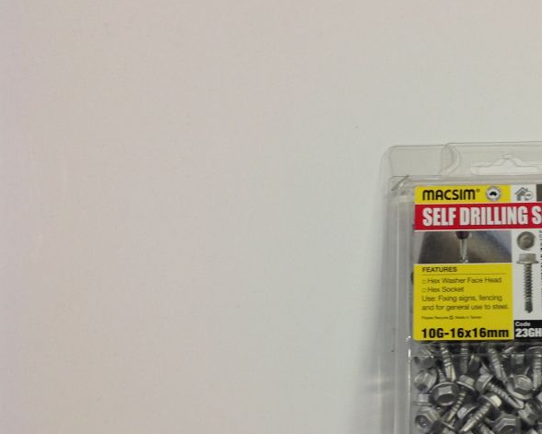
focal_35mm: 58
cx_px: 460
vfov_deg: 26.1
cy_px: 298
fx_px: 931
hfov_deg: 31.3
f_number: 2.4
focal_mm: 4.28
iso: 64
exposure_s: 1/17
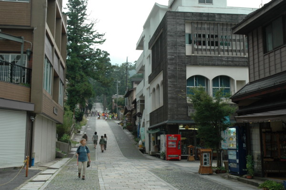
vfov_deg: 30.8
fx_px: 345
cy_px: 95
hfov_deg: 45.0
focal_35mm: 44
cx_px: 143
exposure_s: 1/200
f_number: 7.1
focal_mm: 29
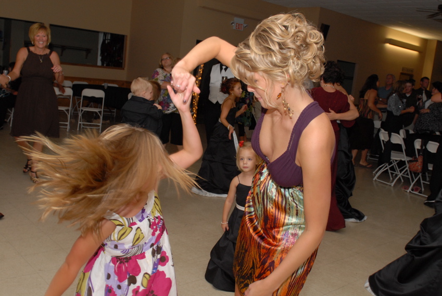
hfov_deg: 53.1
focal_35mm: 36
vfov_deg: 37.0
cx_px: 221
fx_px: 443
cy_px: 148
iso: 400
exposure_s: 1/60
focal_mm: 24
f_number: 5.6
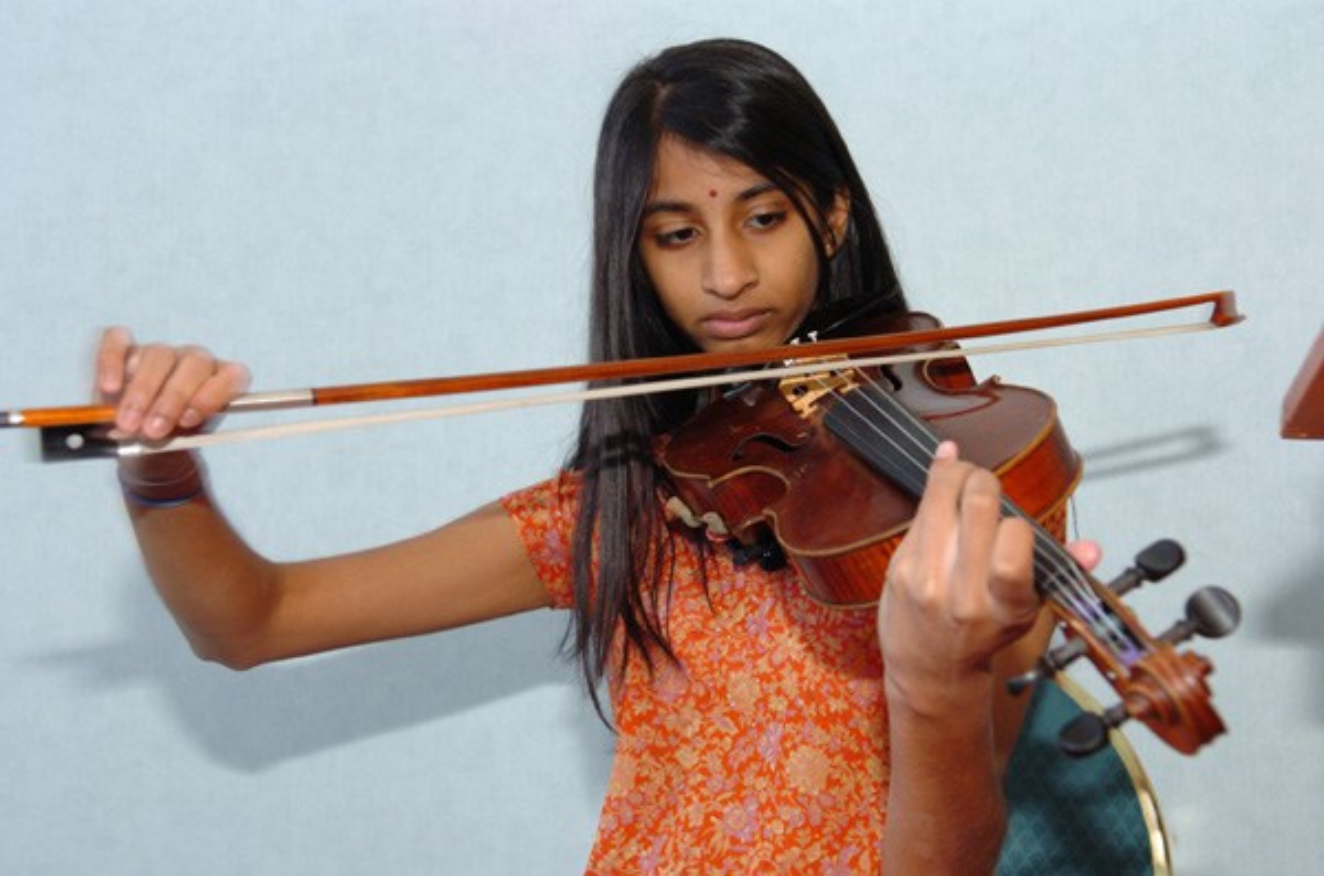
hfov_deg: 41.2
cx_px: 662
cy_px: 438
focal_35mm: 48
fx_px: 1761
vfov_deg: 27.9
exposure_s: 1/40
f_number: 3.5
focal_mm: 32
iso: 400
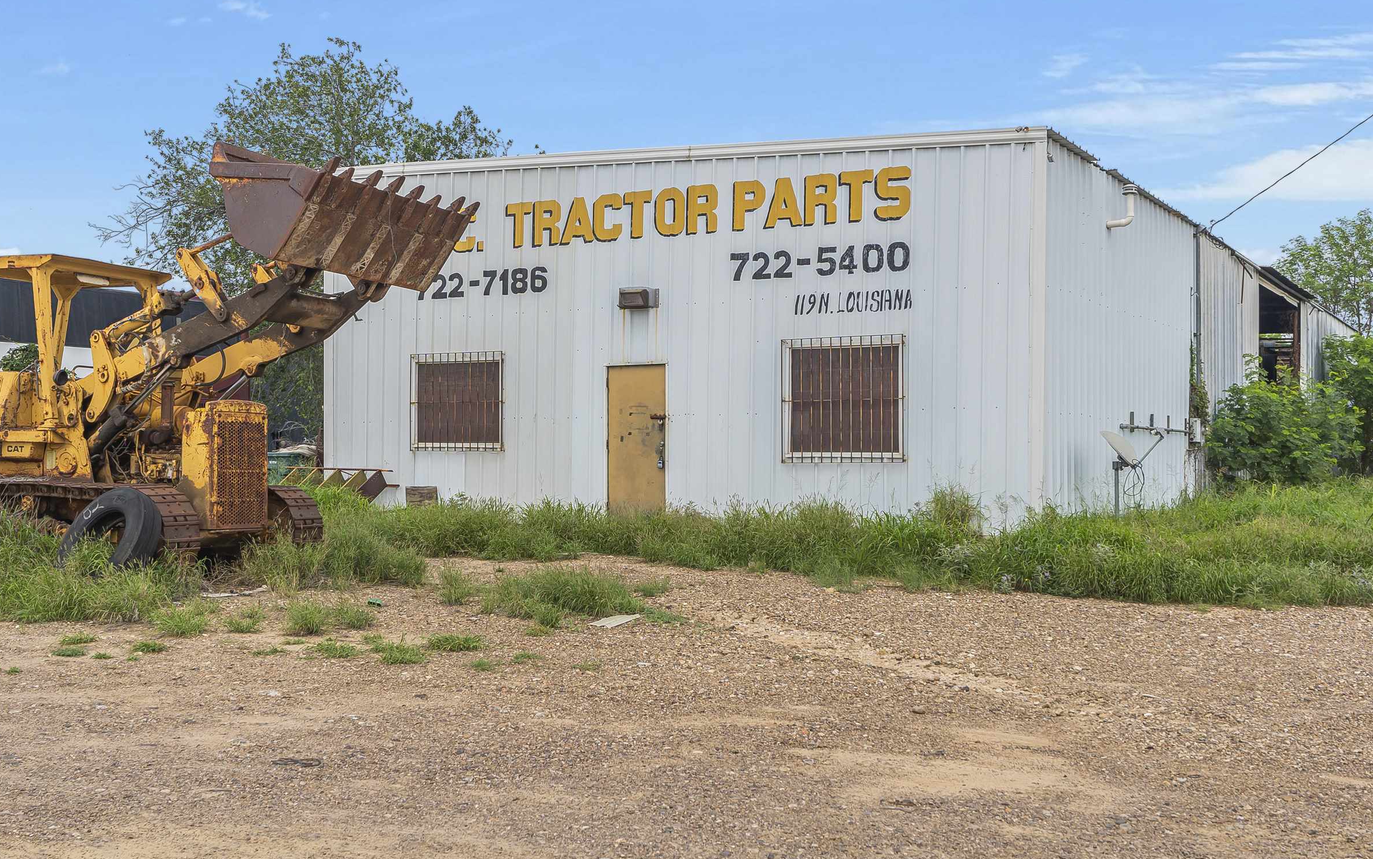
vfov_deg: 30.5
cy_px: 464
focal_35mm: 42
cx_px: 646
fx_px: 1572
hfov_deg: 47.2
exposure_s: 1/500
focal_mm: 32
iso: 200
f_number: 9
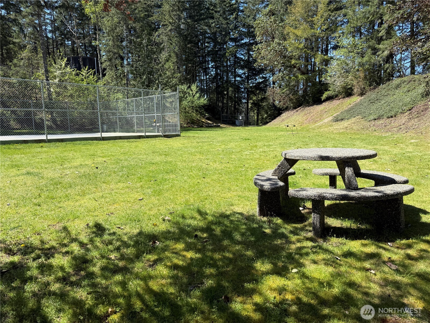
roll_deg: -0.1
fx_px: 298
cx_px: 215
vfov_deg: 56.8
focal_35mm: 24
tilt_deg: -8.0
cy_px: 162
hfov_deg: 71.6
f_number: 1.78
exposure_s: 1/2000
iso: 80
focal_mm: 6.76
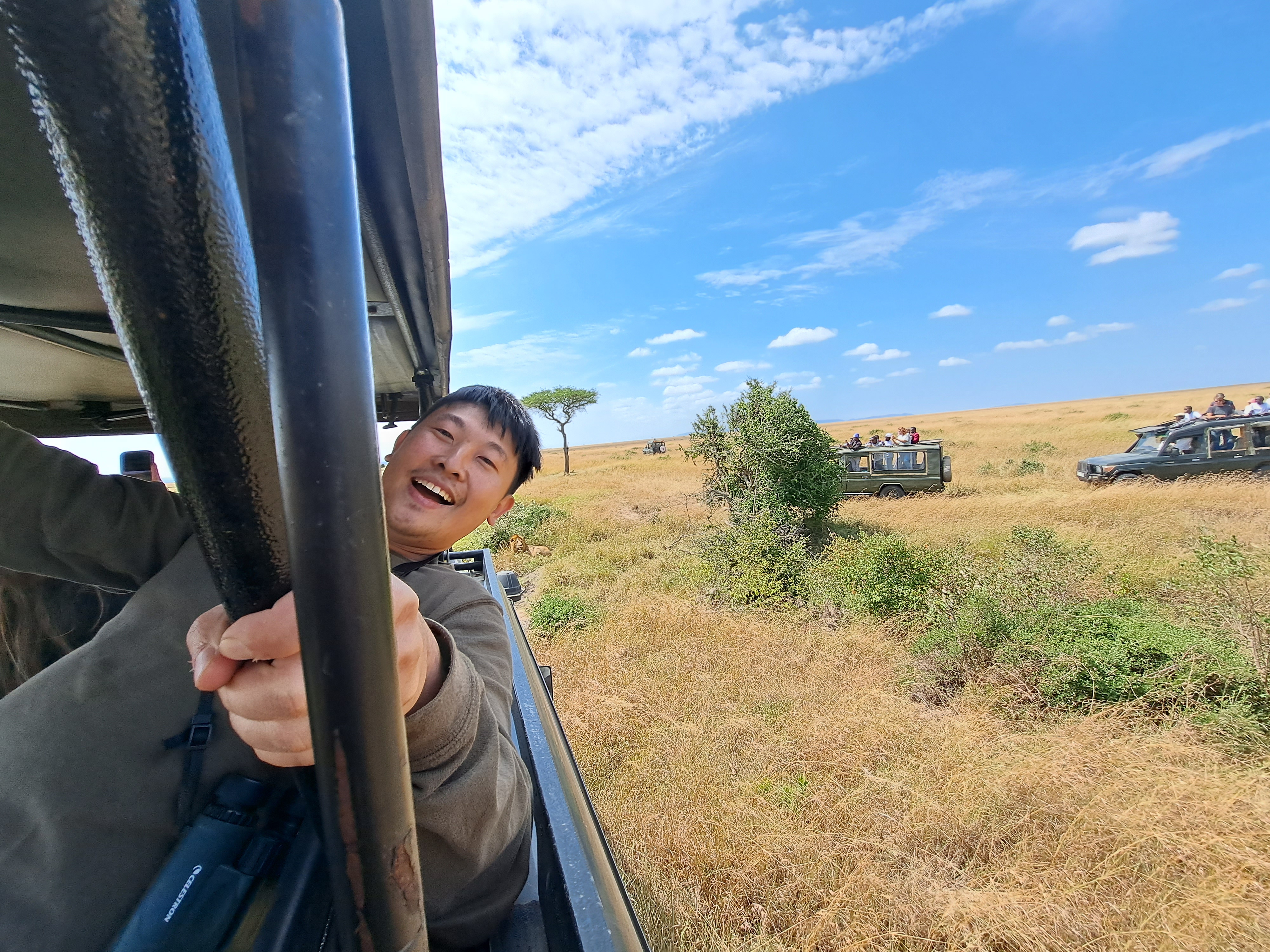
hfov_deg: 106.2
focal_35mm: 13
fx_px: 477
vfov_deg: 89.9
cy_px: 476
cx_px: 635
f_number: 2.2
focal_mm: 1.74
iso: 50
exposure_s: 1/620
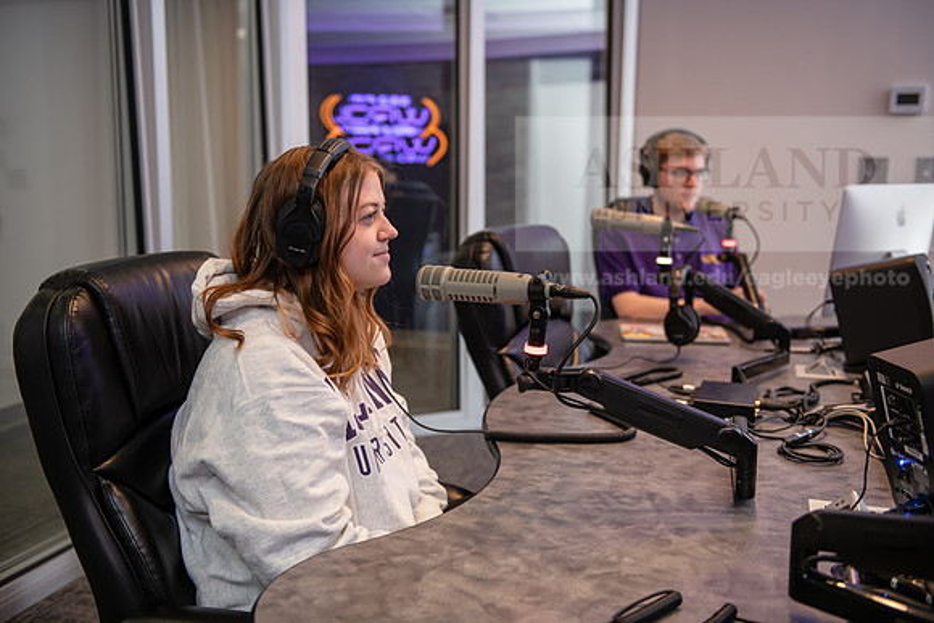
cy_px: 312
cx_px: 467
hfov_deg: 50.7
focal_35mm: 38
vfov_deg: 35.1
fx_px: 986
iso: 800
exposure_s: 1/100
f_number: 2.8
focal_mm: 38
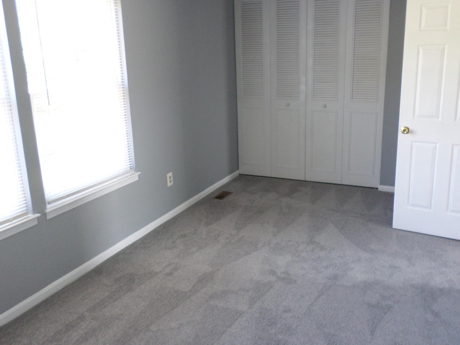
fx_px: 412
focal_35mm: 31
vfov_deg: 45.4
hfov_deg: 58.1
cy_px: 161
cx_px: 265
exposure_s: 1/30
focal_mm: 4.5
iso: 160
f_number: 2.5
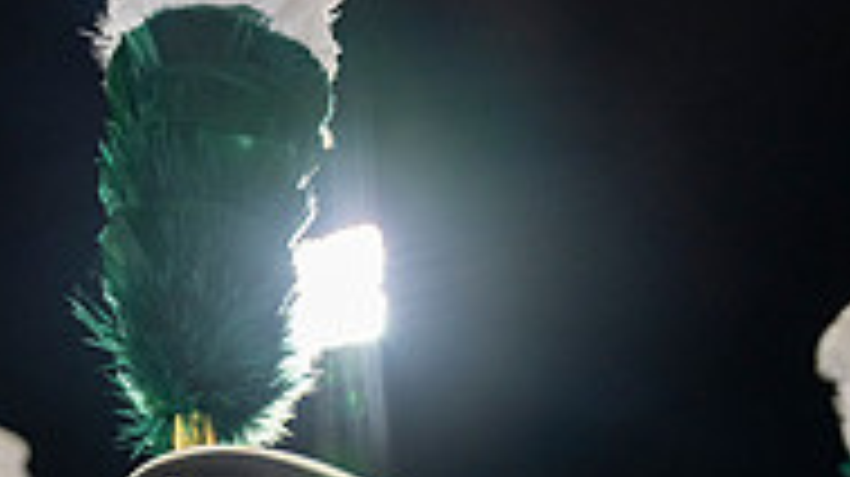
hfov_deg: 34.7
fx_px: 1351
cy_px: 1008
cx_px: 301
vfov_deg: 15.3
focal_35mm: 60
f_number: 3.2
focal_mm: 24
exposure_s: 1/500
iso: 1250
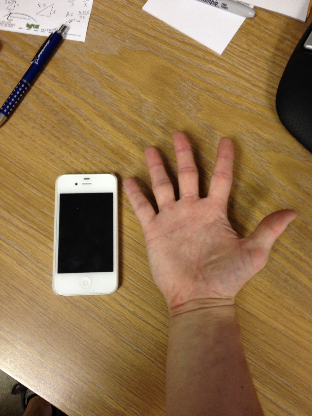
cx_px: 156
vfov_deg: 52.6
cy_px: 208
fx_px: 421
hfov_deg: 40.7
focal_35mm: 35
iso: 80
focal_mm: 4.28
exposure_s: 1/20
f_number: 2.4
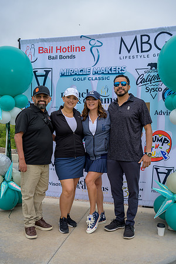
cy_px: 132
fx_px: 264
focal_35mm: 36
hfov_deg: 36.9
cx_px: 88
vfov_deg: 53.1
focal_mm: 36
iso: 125
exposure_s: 1/200
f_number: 4
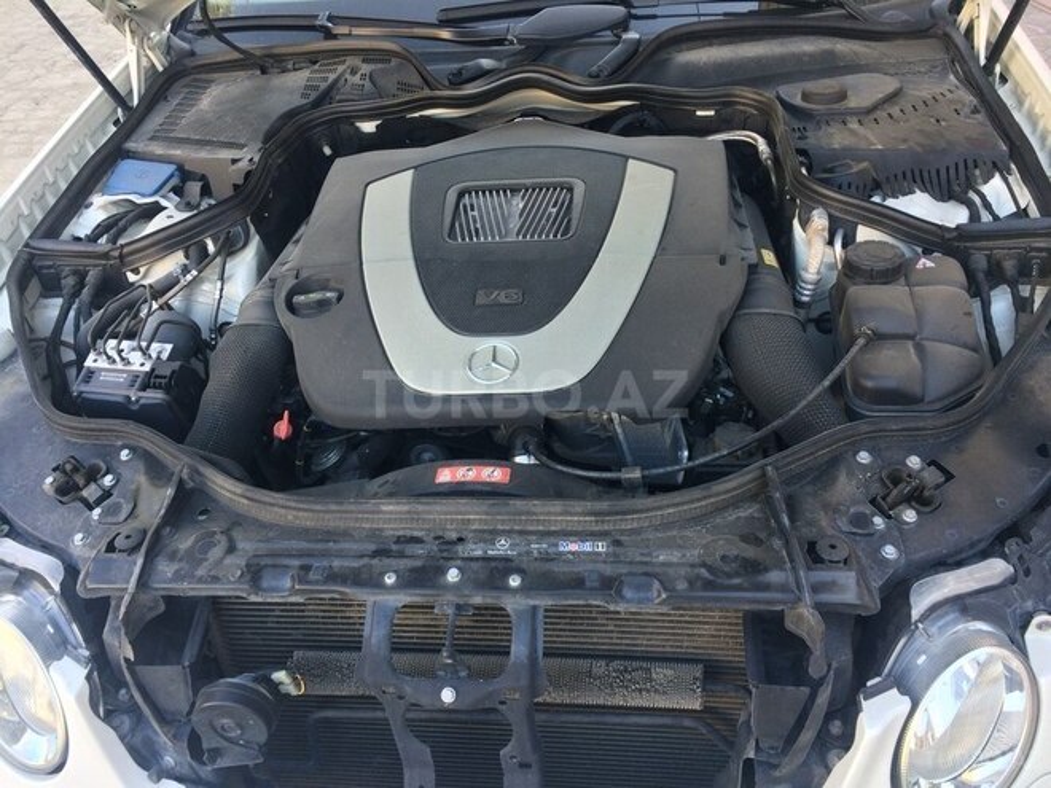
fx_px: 880
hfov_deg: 61.7
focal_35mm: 29
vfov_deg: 48.2
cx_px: 526
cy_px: 394
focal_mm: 4.15
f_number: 2.2
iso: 64
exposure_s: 1/100
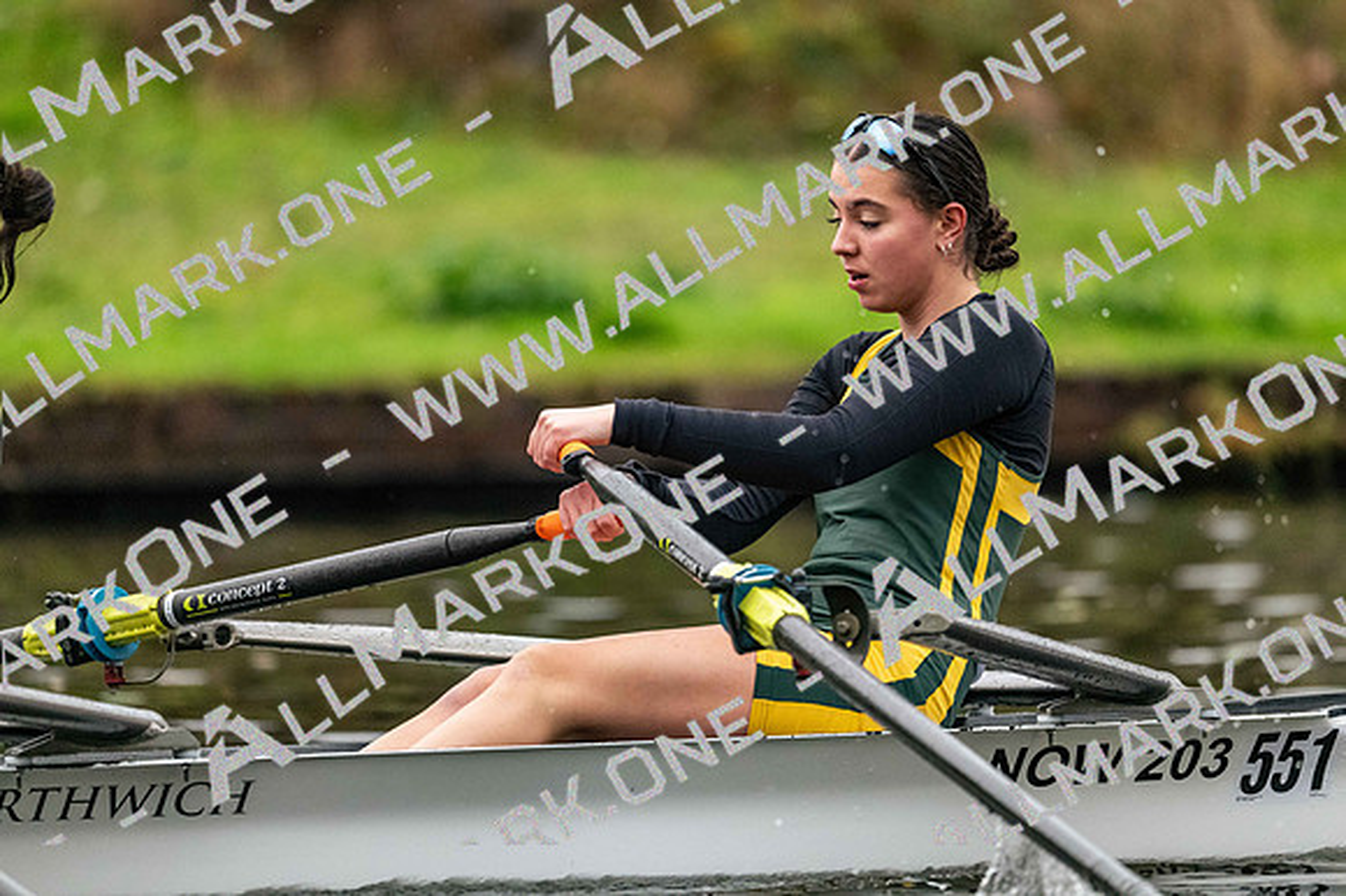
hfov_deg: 5.2
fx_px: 14950
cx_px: 673
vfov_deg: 3.4
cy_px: 448
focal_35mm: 400
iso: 7200
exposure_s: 1/2000
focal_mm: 400
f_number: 4.5
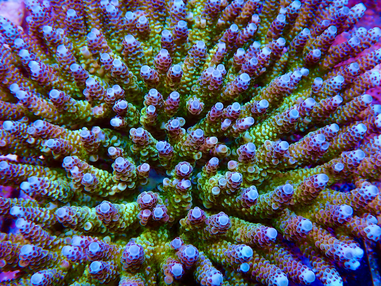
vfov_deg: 32.9
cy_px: 143
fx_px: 484
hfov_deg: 42.9
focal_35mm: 44
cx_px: 190
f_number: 4
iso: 160
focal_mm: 7.84
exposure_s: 1/160
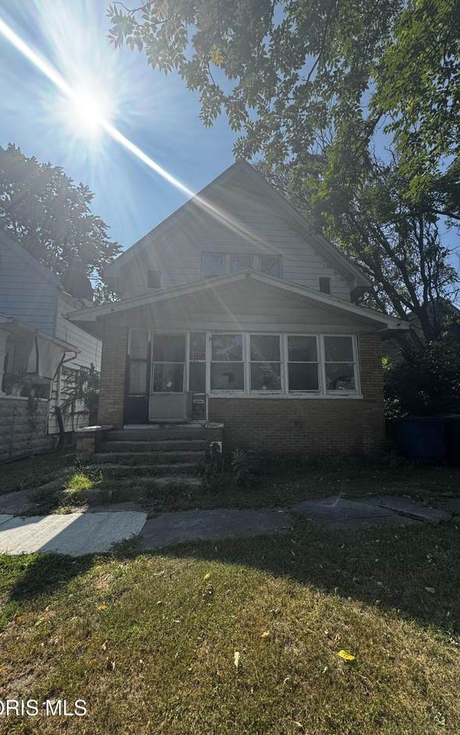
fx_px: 301
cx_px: 250
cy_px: 371
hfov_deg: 74.7
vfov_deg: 101.5
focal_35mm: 15
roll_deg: +3.8
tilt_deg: +9.3
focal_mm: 2.22
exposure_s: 1/910
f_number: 2.2
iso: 50
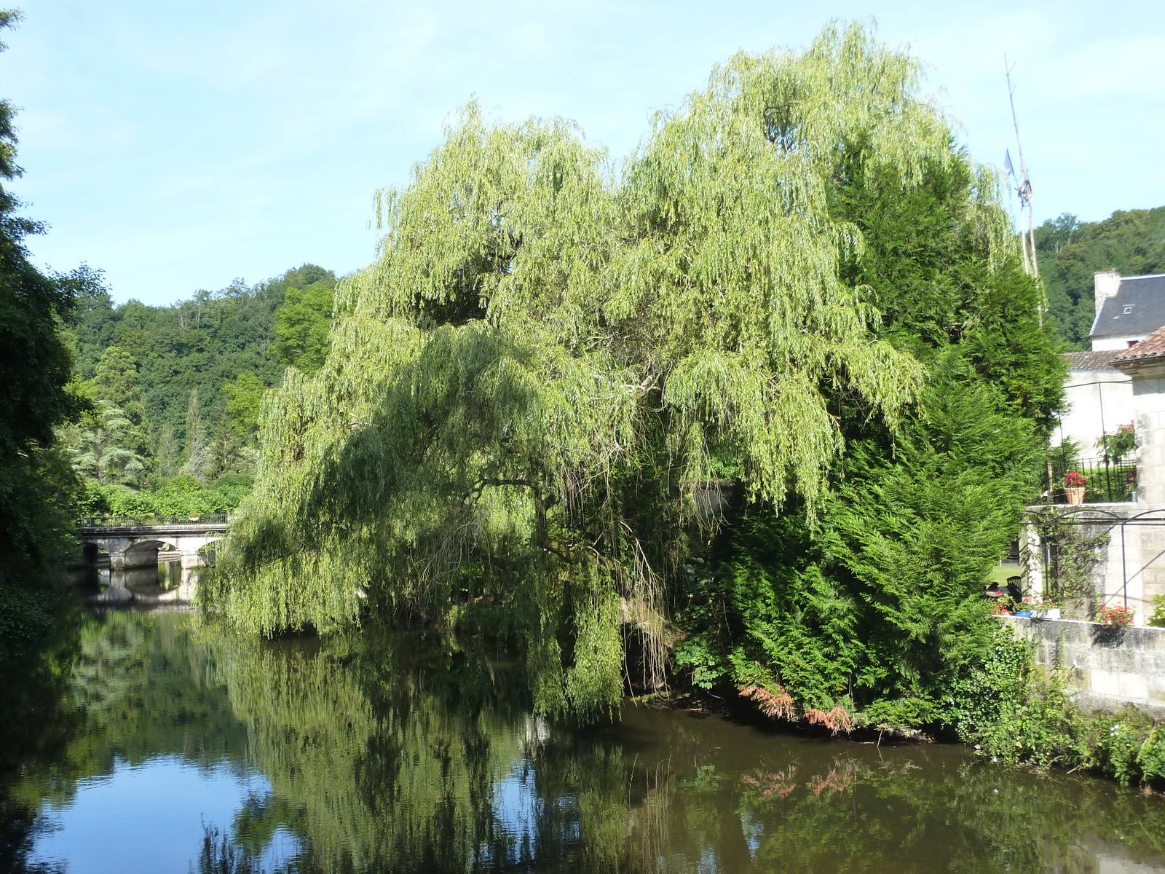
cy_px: 437
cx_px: 582
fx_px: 1346
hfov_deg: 46.8
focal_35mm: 40
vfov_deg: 36.0
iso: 125
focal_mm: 6.5
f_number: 4
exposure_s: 1/250
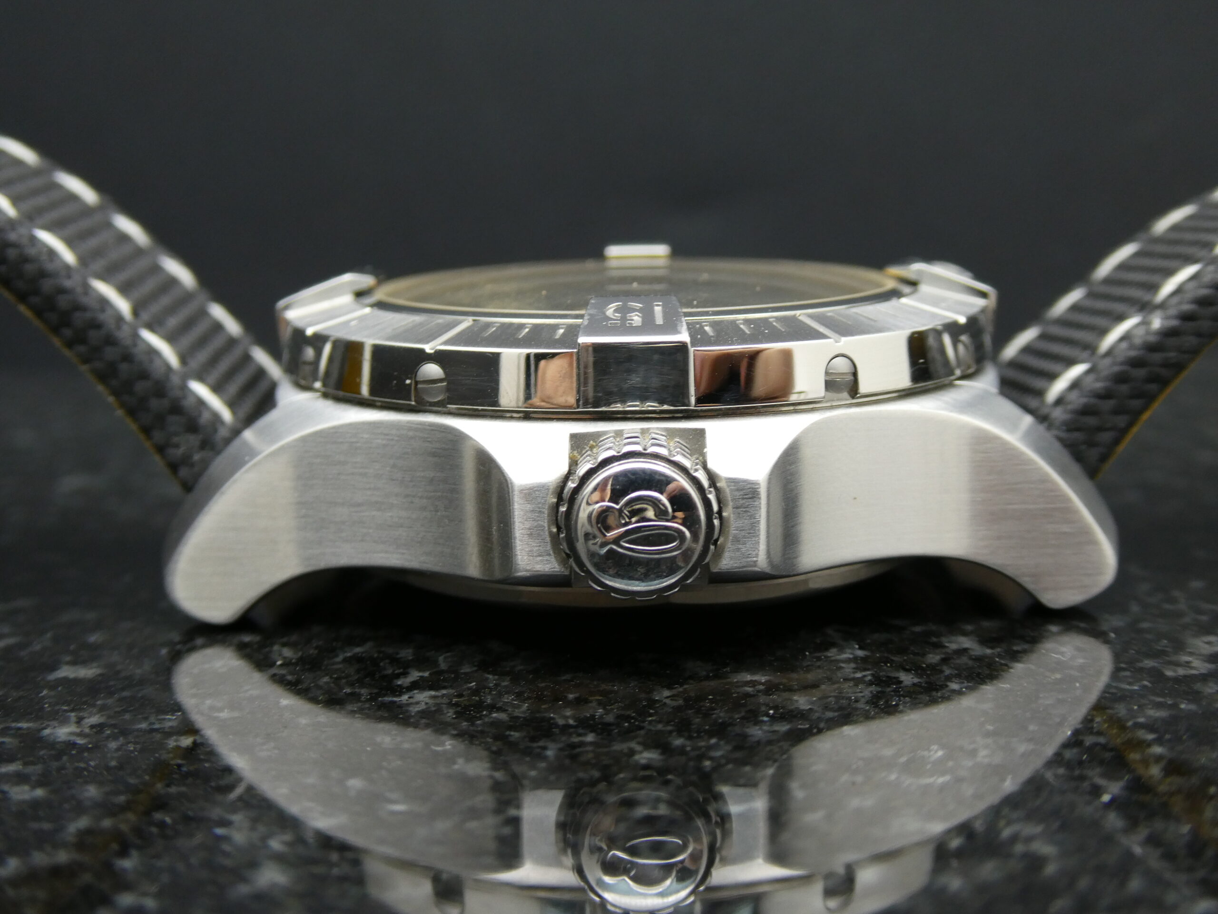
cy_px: 457
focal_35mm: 50
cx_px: 609
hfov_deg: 38.2
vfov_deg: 29.1
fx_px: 1759
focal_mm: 9
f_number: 4.1
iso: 200
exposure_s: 1/80
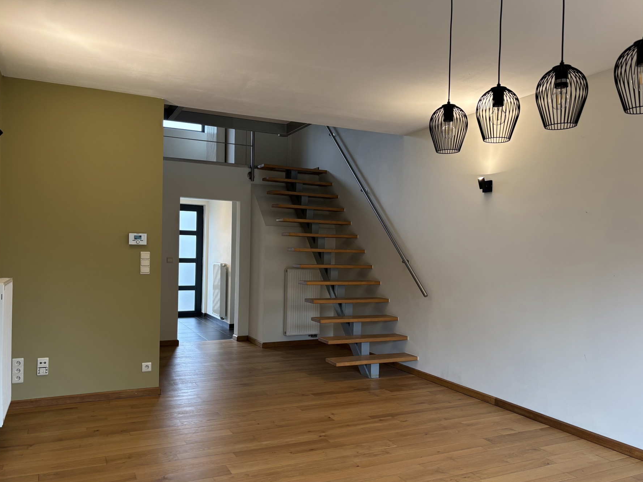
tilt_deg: -1.3
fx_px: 520
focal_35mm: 28
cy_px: 253
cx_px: 318
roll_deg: -1.9
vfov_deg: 49.7
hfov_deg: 63.4
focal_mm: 5.96
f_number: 1.6
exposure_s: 1/50
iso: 100
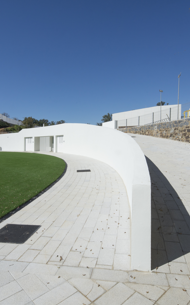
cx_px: 90
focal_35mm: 23
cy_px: 152
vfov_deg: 77.2
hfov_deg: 53.0
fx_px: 191
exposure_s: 1/320
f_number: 22
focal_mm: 15
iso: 200
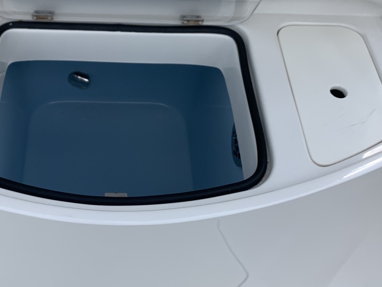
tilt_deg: -44.3
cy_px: 90
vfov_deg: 28.9
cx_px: 94
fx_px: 552
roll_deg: -0.4
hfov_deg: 37.2
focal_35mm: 50
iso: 25
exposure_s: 1/1916
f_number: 1.8
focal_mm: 4.25
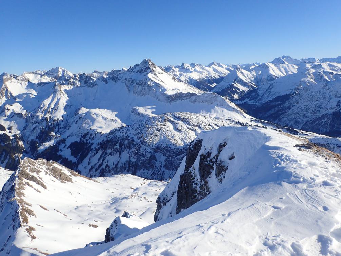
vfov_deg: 53.1
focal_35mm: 26
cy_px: 125
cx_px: 172
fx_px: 256
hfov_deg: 67.3
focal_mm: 4.5
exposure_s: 1/500
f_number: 8
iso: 200
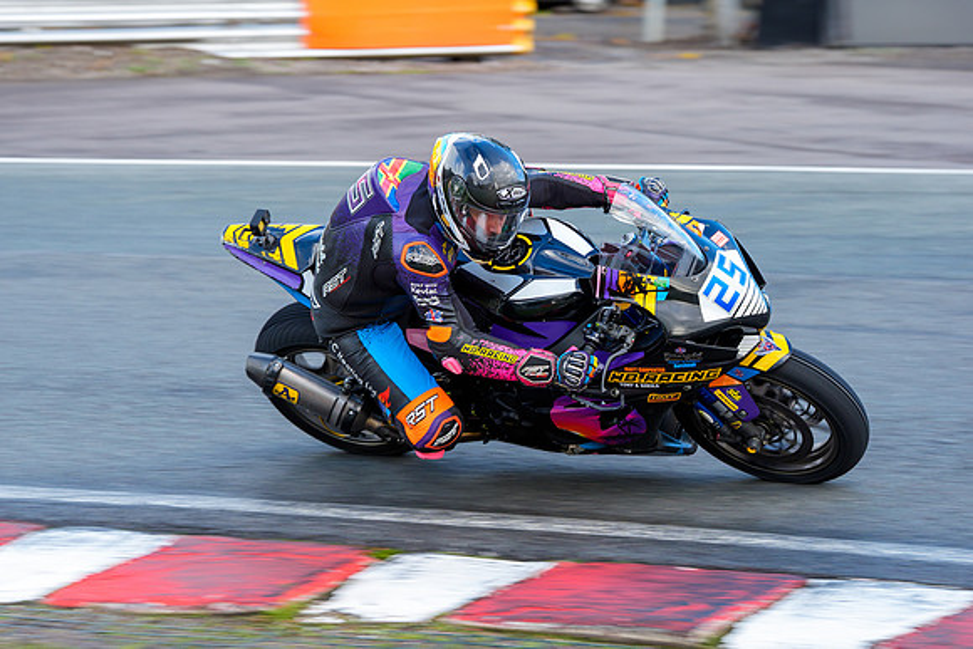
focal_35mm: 124
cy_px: 273
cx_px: 410
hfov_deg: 16.5
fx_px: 3349
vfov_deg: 11.1
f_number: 5
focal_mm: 107
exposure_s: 1/320
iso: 250
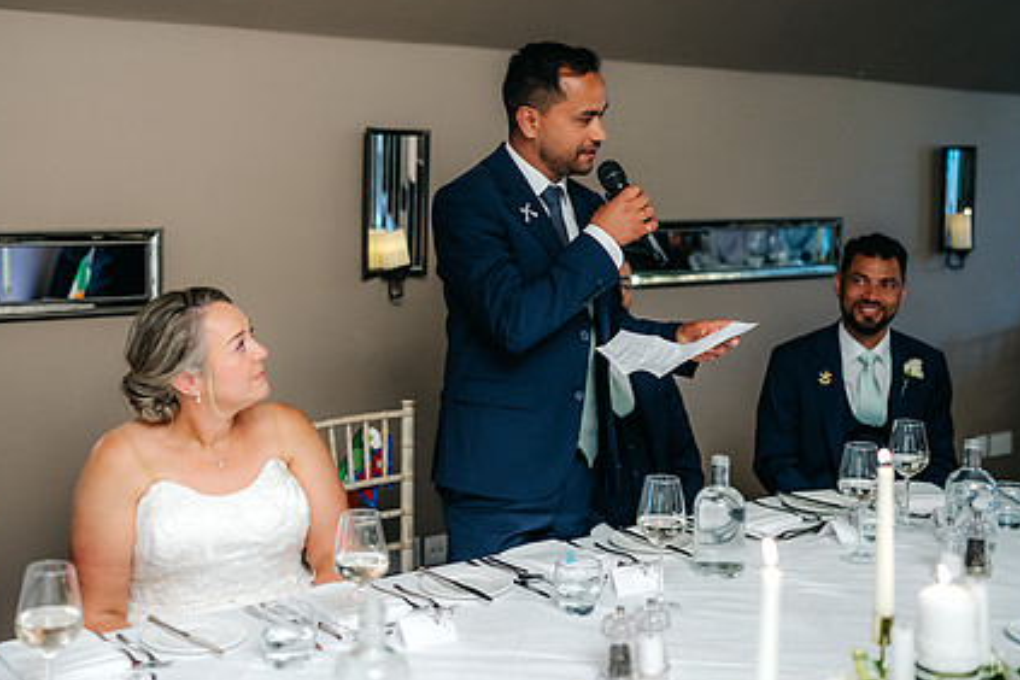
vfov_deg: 28.0
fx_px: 1360
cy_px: 259
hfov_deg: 41.0
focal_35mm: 48
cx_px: 436
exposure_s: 1/200
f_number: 1.8
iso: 800
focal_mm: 35
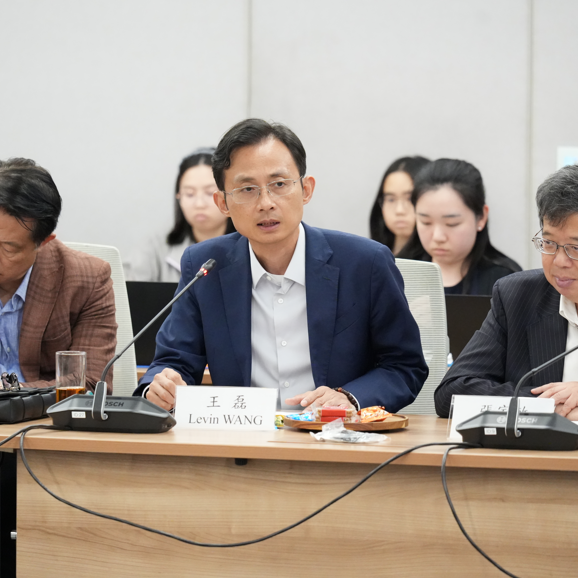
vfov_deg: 8.3
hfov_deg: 8.3
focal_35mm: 210
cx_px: 241
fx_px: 3967
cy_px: 289
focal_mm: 164
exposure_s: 1/200
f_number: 4
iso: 10000
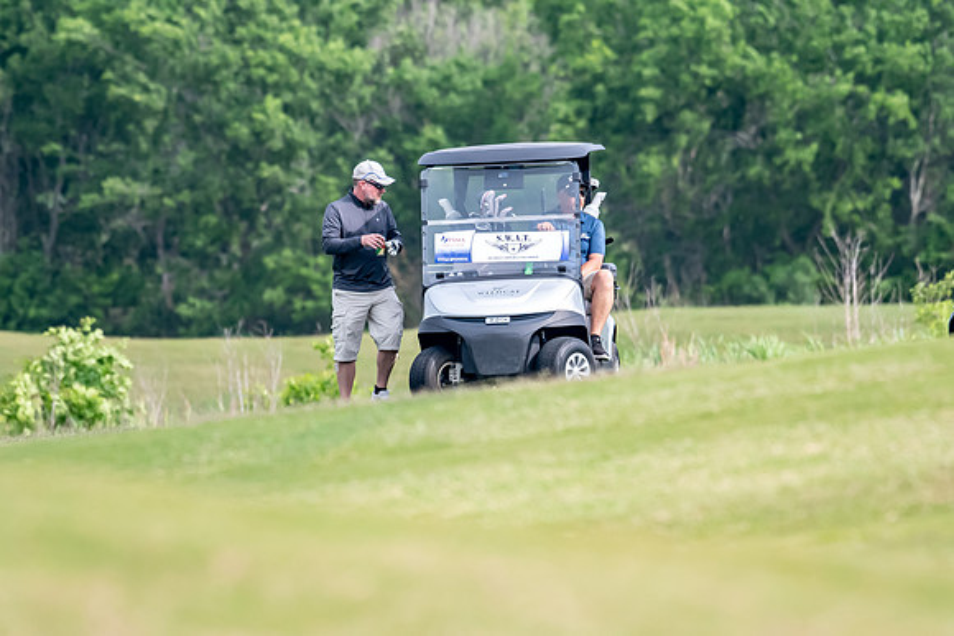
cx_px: 477
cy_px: 318
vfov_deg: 2.4
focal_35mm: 570
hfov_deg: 3.6
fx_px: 15108
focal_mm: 380
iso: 1100
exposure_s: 1/2000
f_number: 5.6
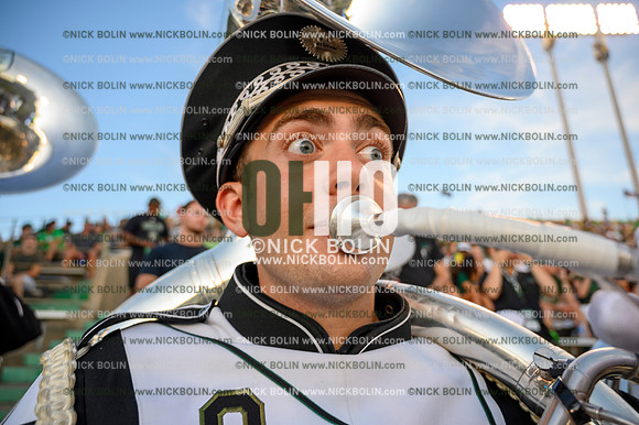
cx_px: 320
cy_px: 212
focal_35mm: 24
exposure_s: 1/50
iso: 100
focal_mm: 24
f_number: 4
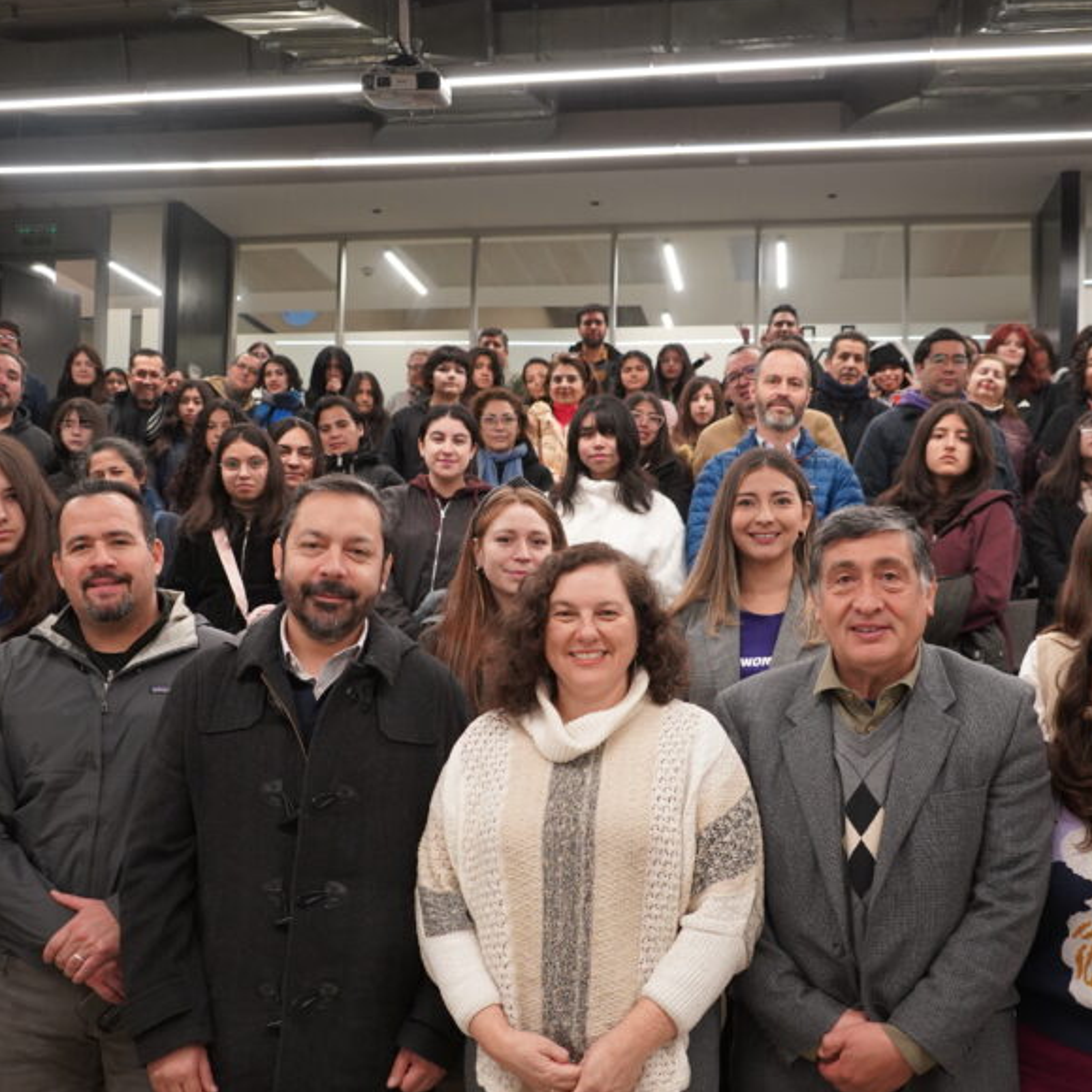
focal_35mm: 36
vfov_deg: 45.9
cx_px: 569
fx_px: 1285
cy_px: 620
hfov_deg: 46.0
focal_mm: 24
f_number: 4
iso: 2500
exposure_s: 1/160
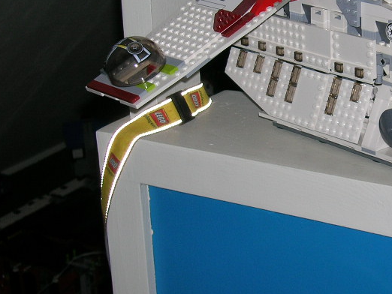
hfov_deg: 19.7
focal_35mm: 98
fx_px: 1110
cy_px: 104
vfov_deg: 15.1
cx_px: 349
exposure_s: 1/60.1
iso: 50
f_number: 3.3
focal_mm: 8.4
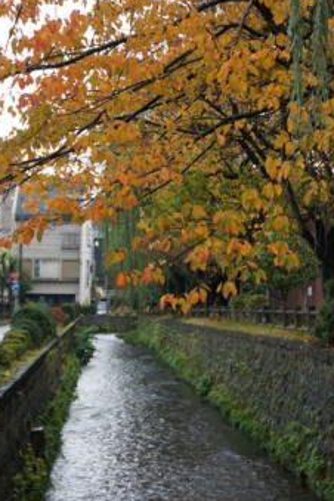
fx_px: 1070
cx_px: 181
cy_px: 189
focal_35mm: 77
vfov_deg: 26.3
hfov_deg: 17.7
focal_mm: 29
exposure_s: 1/60
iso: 125
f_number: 4.5
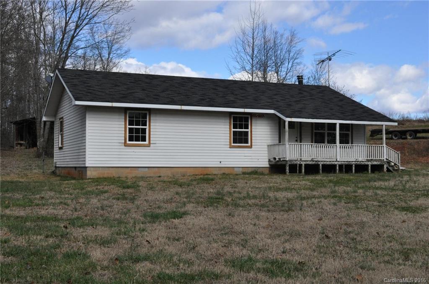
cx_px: 214
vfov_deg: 28.0
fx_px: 571
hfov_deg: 41.2
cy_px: 142
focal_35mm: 48
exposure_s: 1/800
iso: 1000
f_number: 14
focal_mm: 32
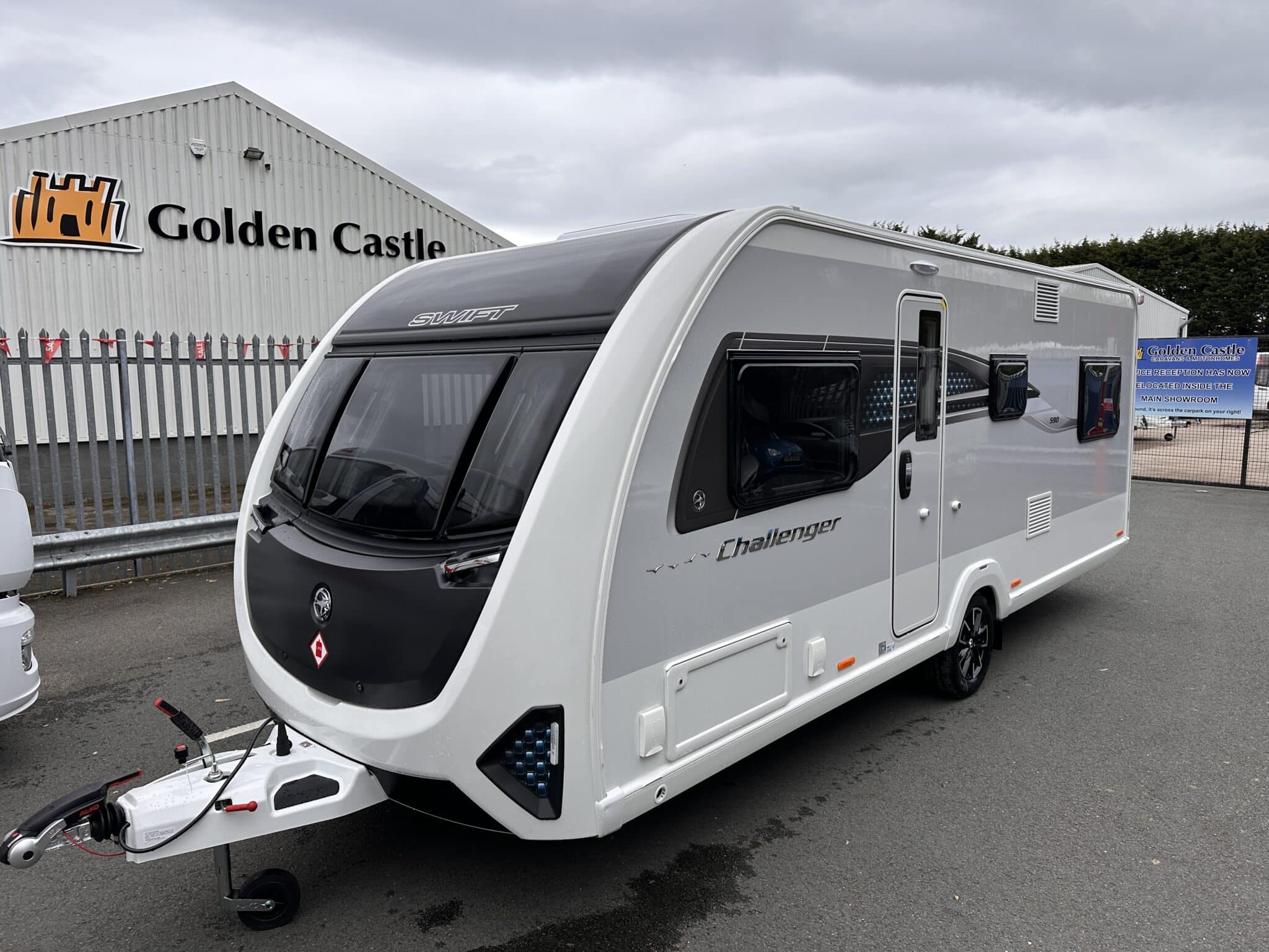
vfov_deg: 56.8
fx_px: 880
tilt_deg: -5.9
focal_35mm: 24
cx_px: 634
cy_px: 476
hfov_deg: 71.6
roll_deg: +0.8
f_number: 1.78
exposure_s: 1/816
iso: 80
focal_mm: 6.86
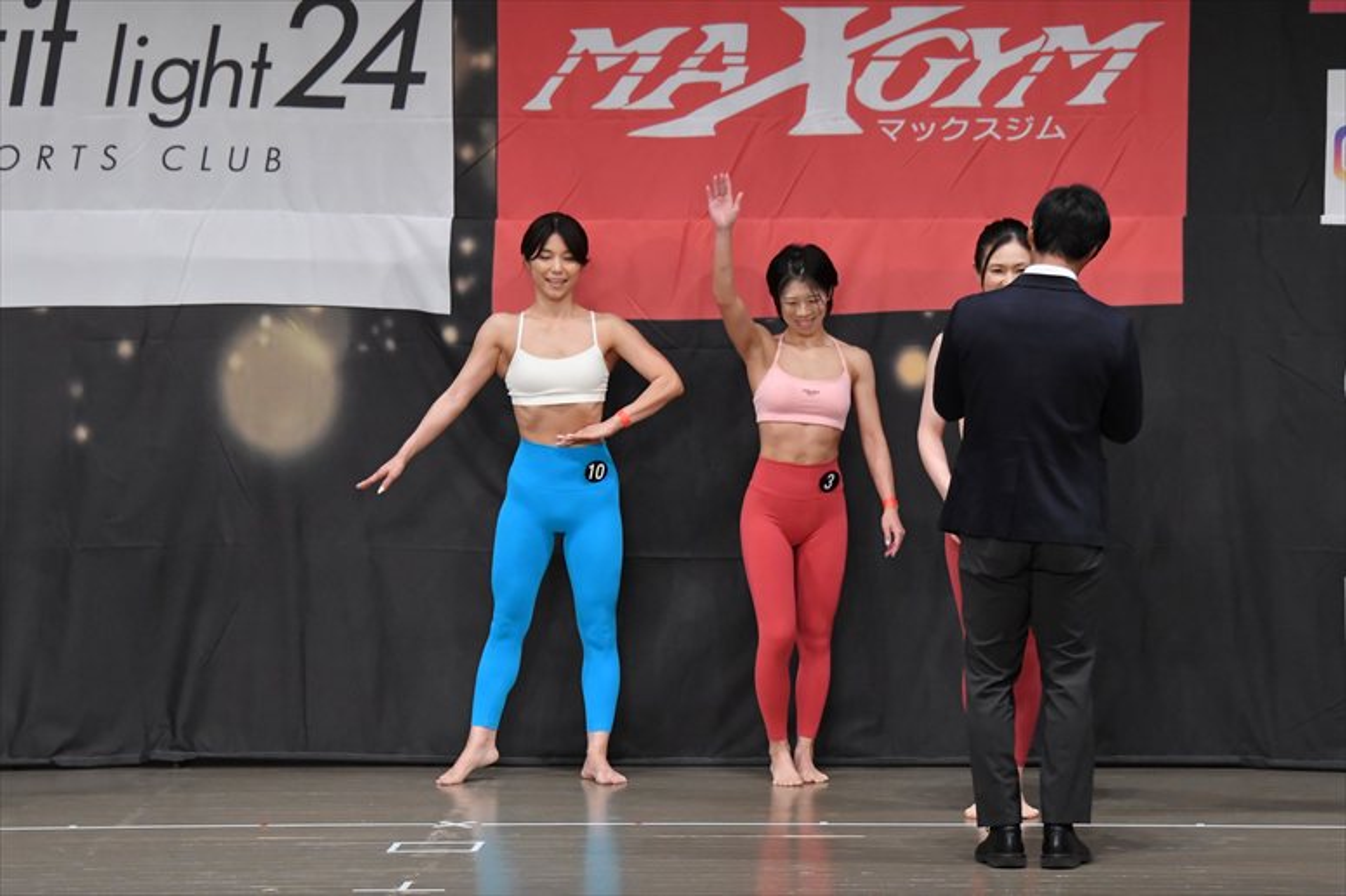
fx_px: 7549
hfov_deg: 10.2
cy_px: 448
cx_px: 673
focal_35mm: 202
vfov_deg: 6.8
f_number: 5.6
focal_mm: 135
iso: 4000
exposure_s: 1/400
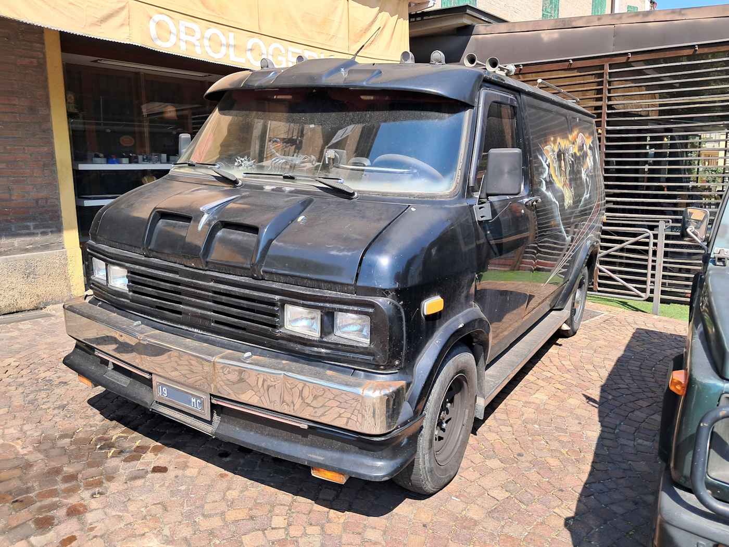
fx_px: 569
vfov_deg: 51.4
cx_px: 364
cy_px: 274
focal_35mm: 27
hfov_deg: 65.3
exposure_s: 1/387
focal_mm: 4
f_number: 1.8
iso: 50
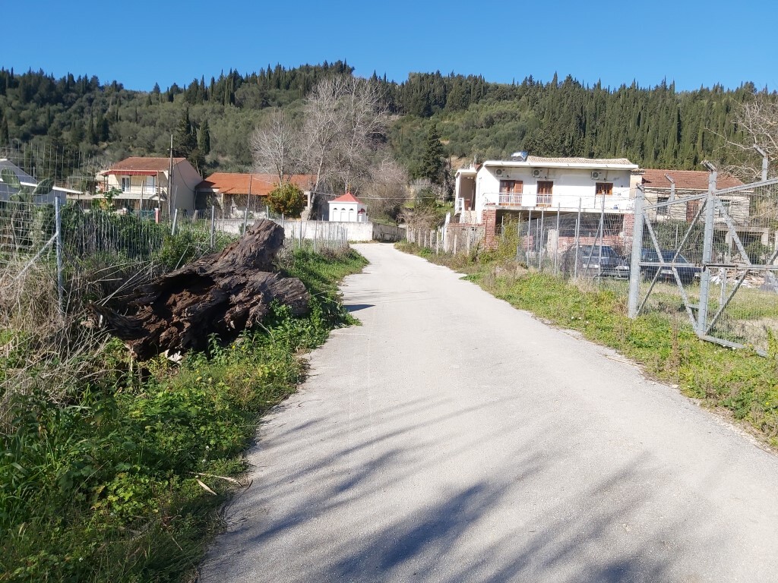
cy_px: 292
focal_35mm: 26
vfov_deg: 53.1
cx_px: 389
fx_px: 584
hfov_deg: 67.3
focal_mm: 3.92
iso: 64
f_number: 1.7
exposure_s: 1/2029
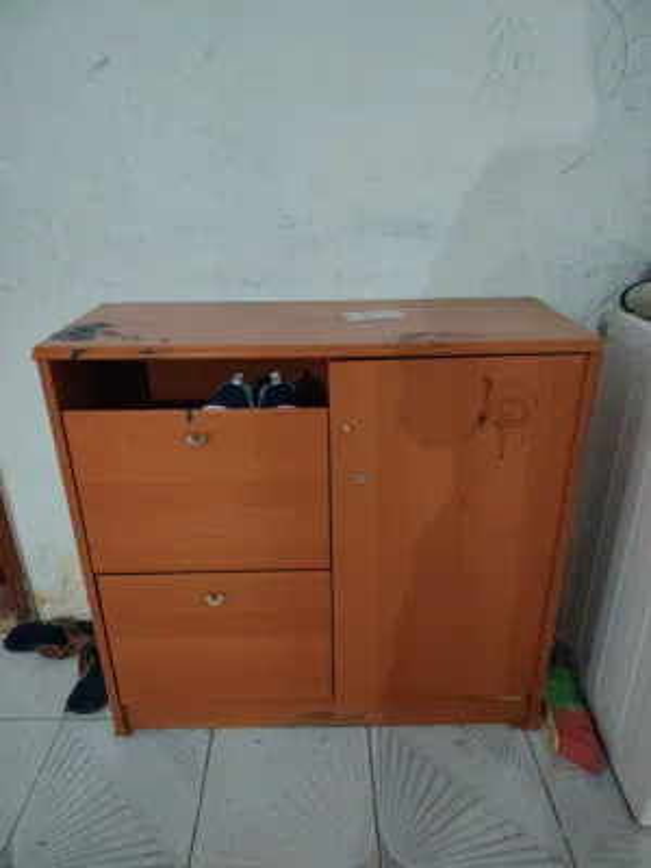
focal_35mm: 24
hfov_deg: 56.8
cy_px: 434
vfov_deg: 71.6
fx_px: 602
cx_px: 326
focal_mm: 5.25
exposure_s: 1/20
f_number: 1.75
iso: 2641
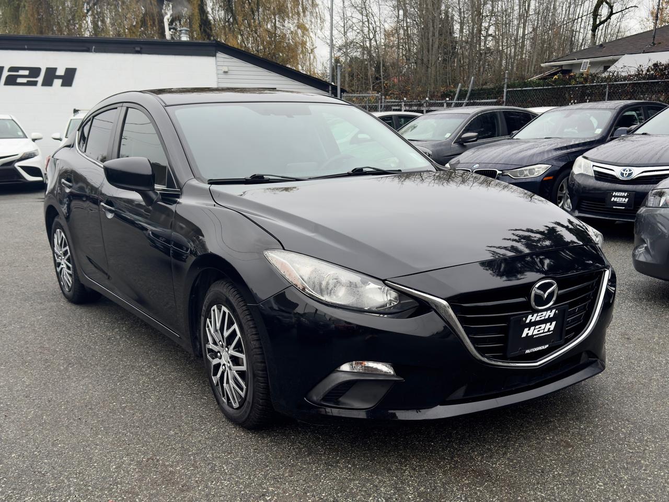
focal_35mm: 24
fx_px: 464
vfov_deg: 56.8
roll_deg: +0.6
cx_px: 334
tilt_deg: -9.2
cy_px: 251
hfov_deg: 71.6
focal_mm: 6.76
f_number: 1.78
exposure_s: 1/750
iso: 100
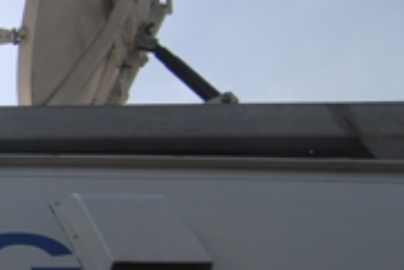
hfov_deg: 22.9
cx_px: -258
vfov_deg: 21.2
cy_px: 145
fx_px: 718
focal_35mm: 64
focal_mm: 12
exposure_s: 1/800
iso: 160
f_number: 5
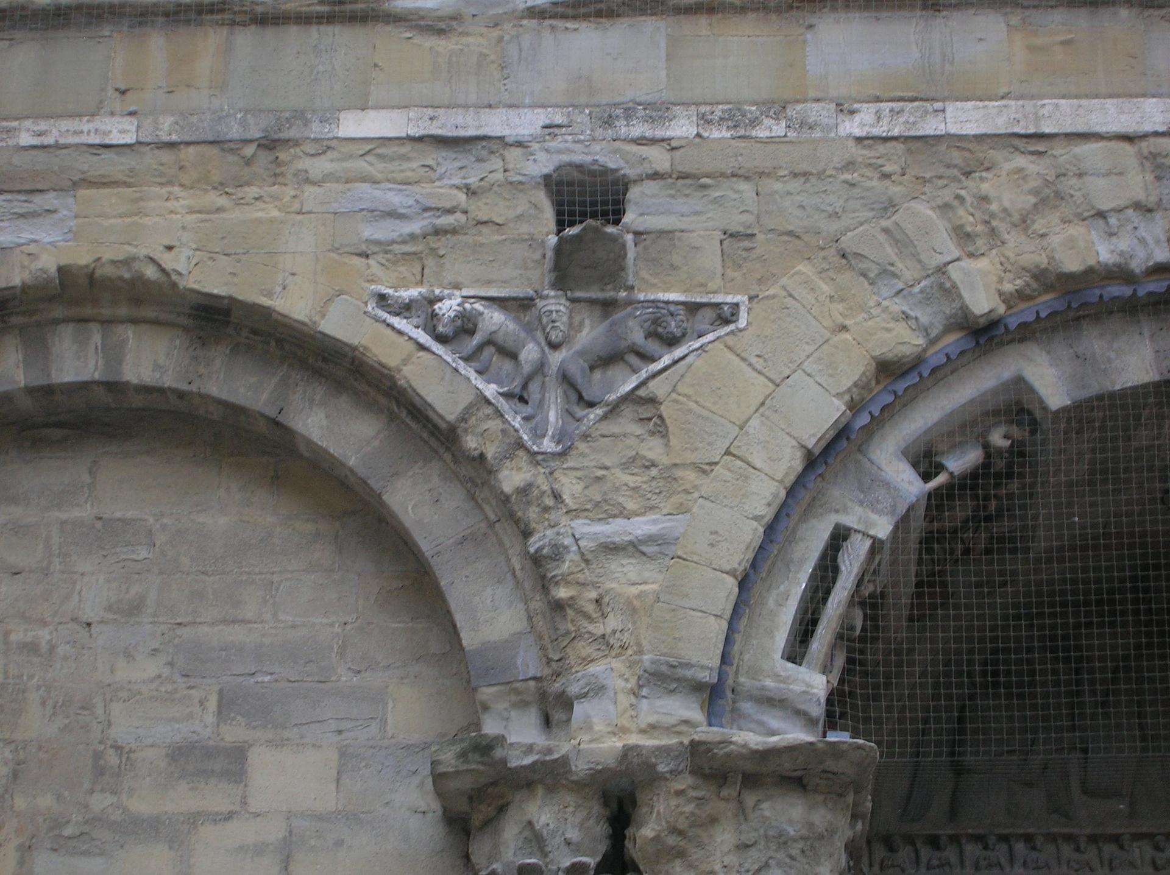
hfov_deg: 22.8
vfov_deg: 17.1
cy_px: 438
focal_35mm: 86
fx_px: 2904
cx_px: 585
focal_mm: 14.3
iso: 56
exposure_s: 1/30
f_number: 4.4
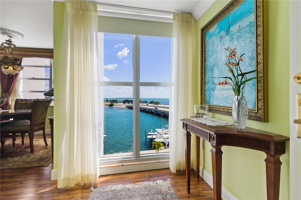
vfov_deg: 70.3
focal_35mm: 17
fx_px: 142
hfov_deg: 93.3
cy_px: 100
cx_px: 150
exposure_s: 1/25
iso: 100
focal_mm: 17
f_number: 7.1
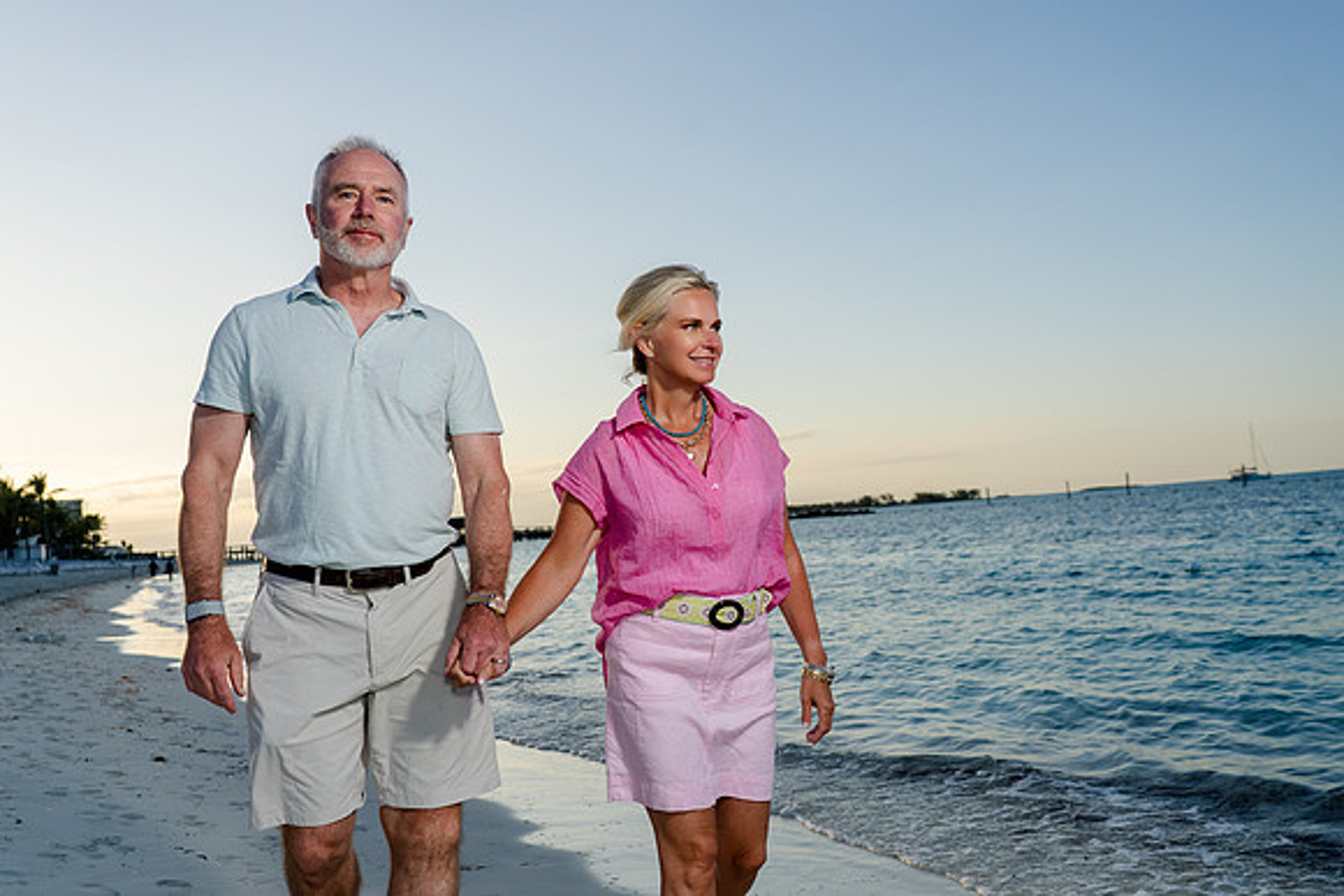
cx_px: 672
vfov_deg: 40.0
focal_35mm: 33
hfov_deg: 57.2
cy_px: 448
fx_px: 1232
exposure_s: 1/250
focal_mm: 33
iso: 100
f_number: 5.6
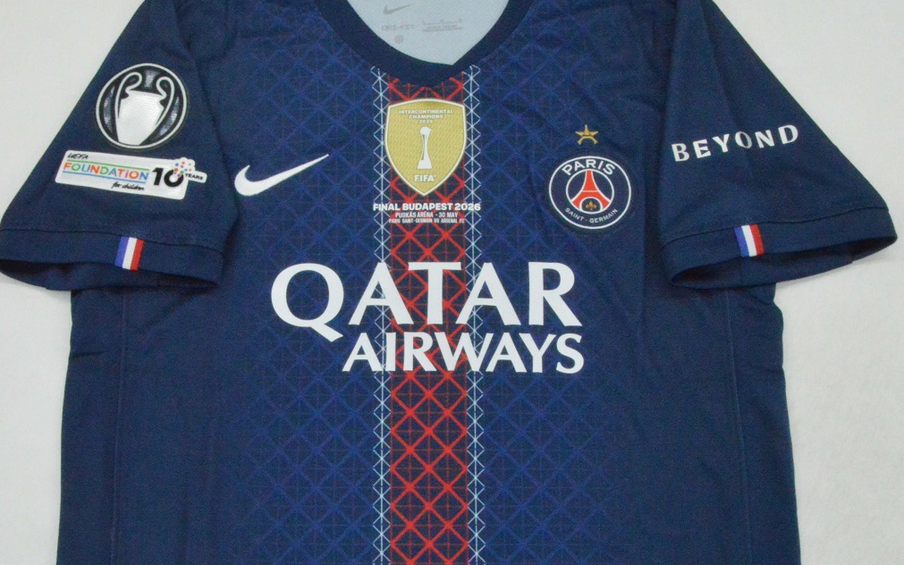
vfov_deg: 21.5
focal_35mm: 60
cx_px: 388
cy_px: 419
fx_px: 1478
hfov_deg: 33.9
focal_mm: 22
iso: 6400
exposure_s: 1/200
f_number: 22
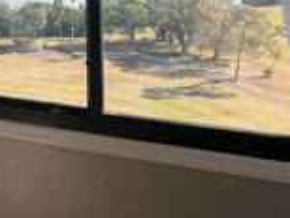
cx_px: 14
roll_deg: +0.5
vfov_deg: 19.0
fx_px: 604
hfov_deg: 25.9
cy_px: -66
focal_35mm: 72
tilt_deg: +1.4
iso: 50
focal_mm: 5.7
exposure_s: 1/2457
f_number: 1.5
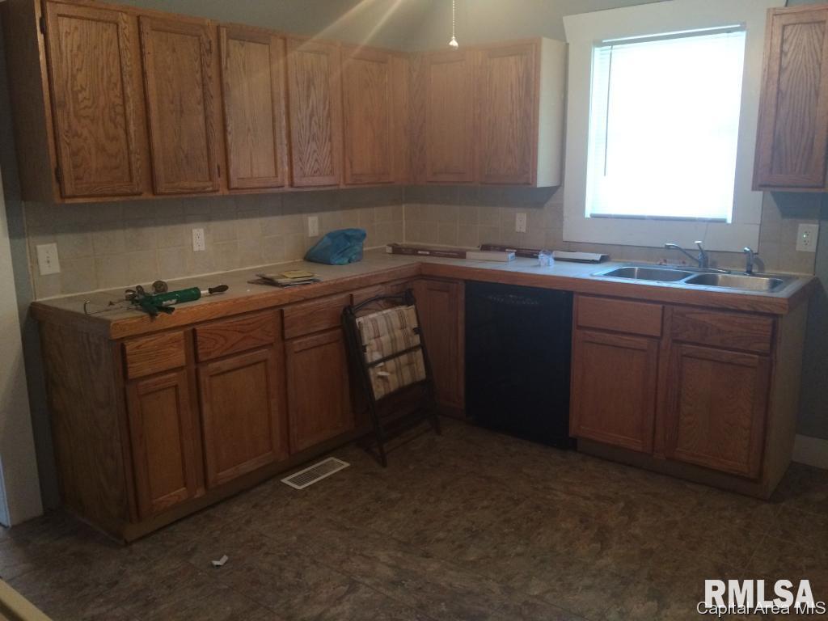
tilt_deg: -14.5
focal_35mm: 29
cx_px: 414
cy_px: 310
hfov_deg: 61.7
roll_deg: +1.7
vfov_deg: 48.2
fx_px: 694
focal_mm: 4.15
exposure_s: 1/24
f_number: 2.2
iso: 320
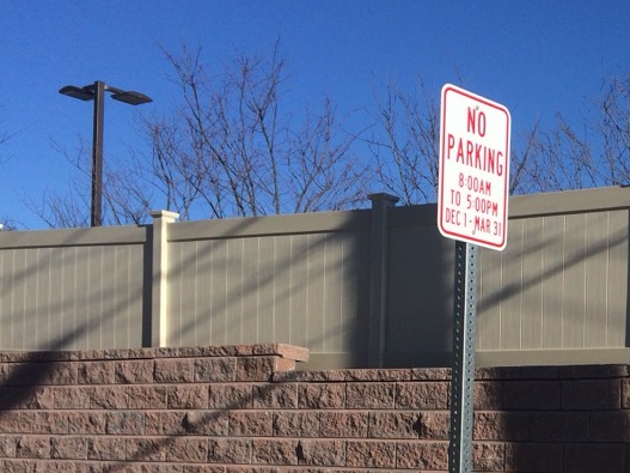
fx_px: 1201
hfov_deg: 26.9
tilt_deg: -0.1
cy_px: 477
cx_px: 704
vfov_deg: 21.4
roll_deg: -0.4
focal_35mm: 66
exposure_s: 1/2933
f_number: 2.2
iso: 32
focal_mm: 4.15
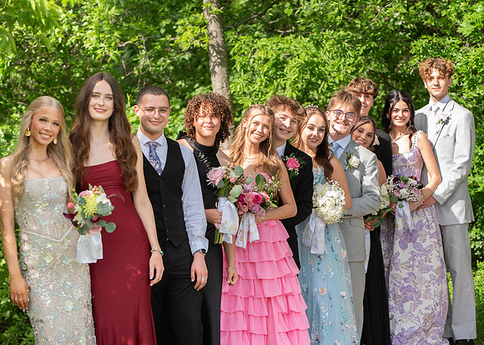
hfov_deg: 17.2
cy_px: 169
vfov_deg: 12.3
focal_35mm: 116
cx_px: 247
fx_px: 1599
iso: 100
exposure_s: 1/400
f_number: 4
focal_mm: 102
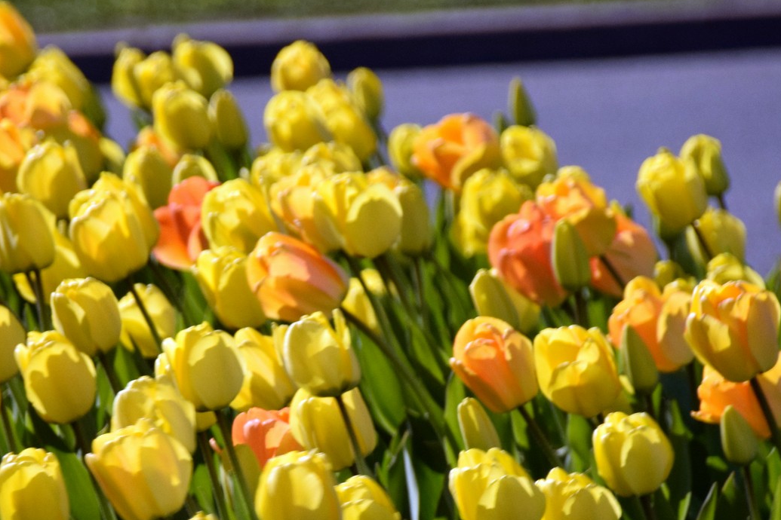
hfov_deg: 4.2
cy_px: 427
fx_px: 10522
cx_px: 186
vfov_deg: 2.8
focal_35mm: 485
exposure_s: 1/250
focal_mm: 155
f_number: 5.6
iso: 640
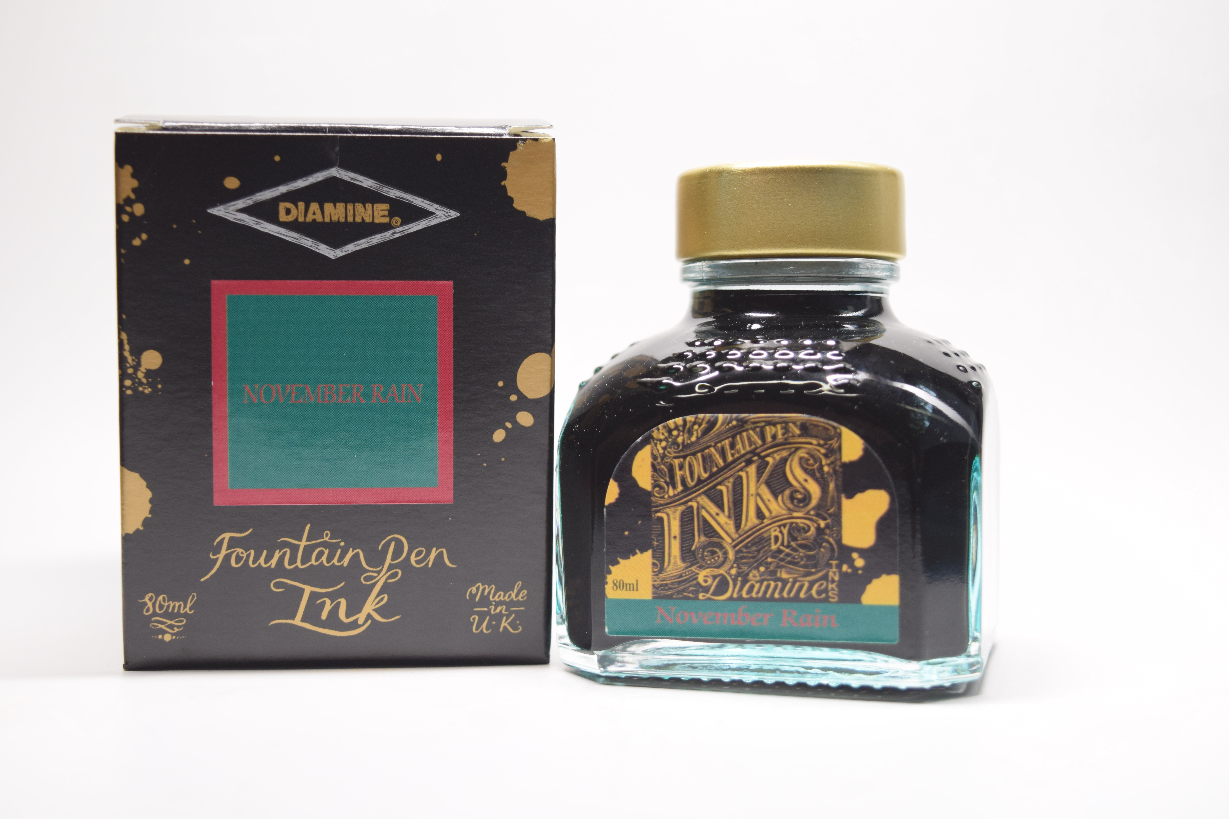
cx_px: 614
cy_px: 410
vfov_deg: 22.6
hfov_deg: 33.4
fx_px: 2048
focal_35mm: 60
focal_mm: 40
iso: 400
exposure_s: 1/80
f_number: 4.8
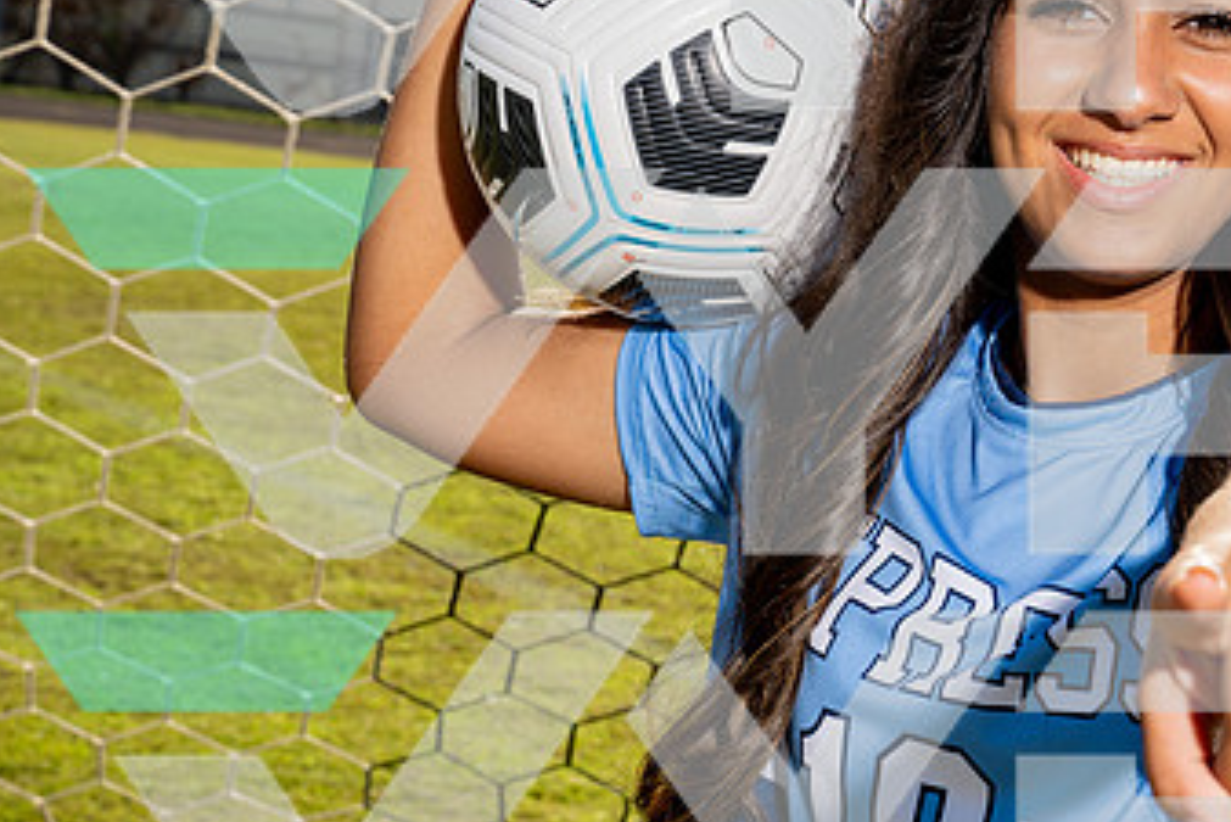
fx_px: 3831
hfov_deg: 18.1
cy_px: 364
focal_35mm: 112
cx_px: 957
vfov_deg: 12.2
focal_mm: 65
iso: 200
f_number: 11
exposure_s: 1/250
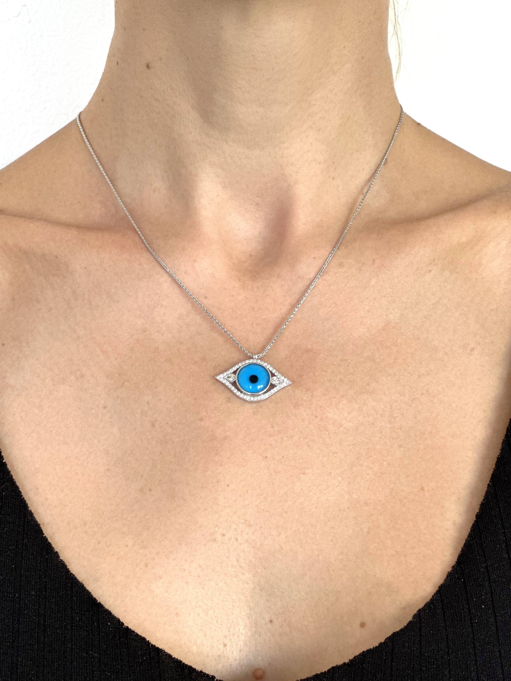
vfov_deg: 25.3
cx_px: 256
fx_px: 1516
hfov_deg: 19.1
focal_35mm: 77
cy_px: 340
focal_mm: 9
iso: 250
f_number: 2.8
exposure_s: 1/101
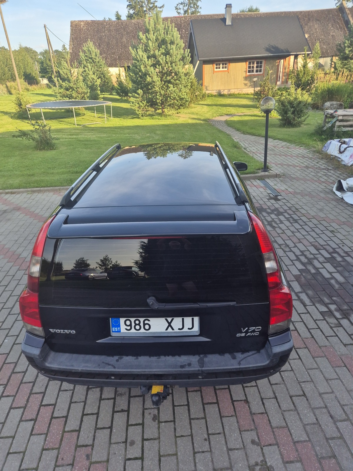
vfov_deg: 73.9
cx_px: 176
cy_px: 236
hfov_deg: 58.9
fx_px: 313
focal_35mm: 23
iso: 25
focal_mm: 5.4
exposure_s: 1/387
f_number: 1.8
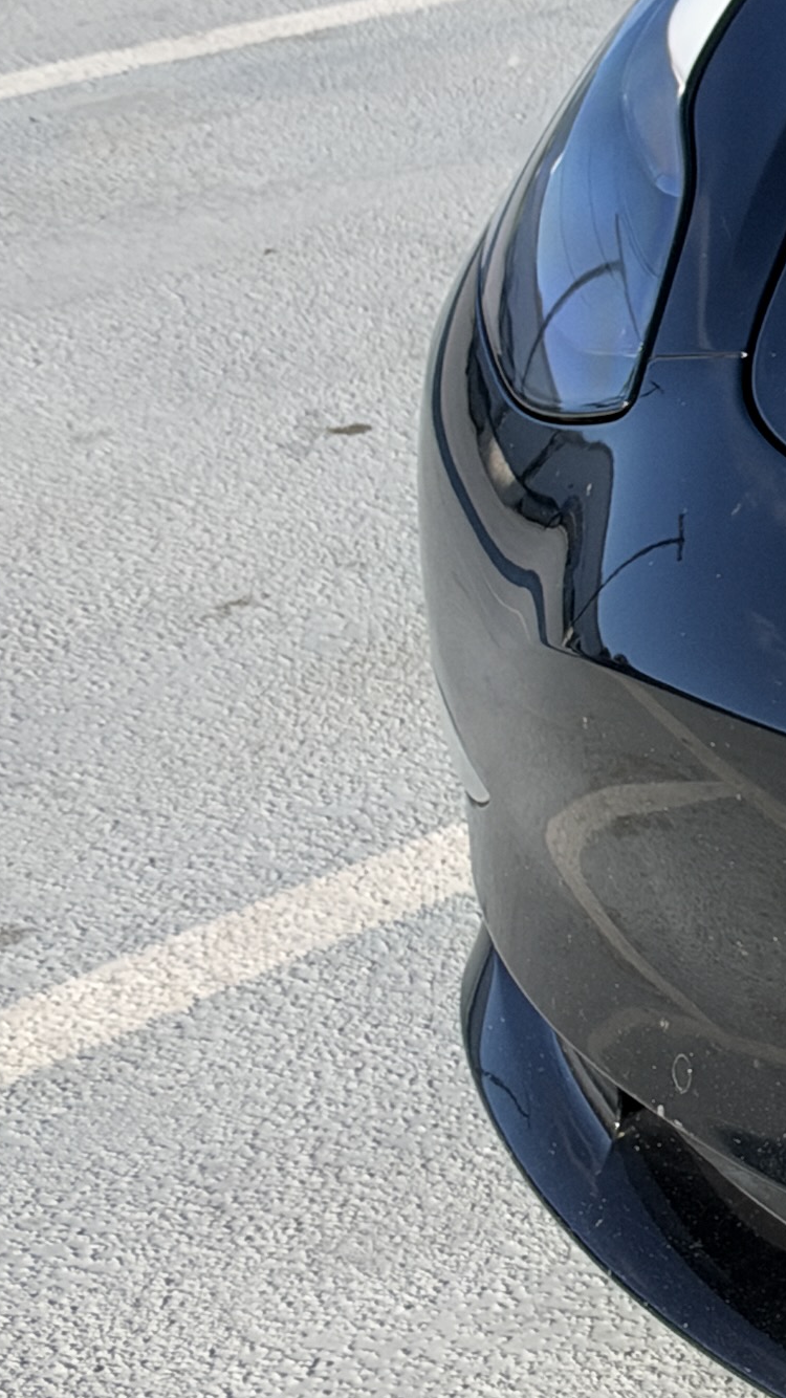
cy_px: 312
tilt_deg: -17.8
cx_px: 2611
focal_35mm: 112
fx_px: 4151
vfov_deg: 19.0
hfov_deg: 8.4
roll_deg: +3.1
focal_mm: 6.93
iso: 64
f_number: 1.8
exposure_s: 1/2273
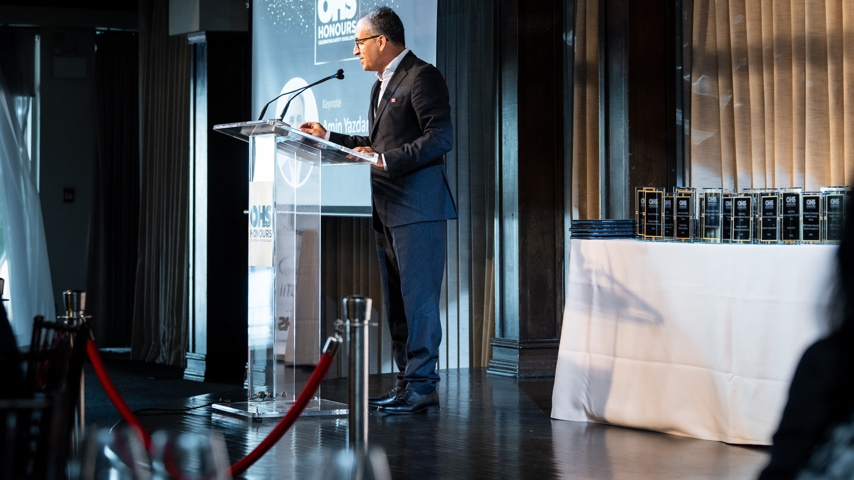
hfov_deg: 22.2
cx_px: 382
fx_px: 2174
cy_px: 97
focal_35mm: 96
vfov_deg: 12.6
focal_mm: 65
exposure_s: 1/200
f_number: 2.8
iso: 1250
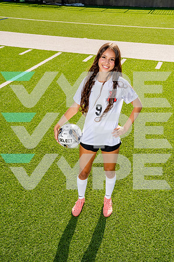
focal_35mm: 41
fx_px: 297
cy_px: 131
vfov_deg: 47.4
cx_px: 87
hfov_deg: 32.6
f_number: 10
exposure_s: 1/250
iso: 320
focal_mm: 41
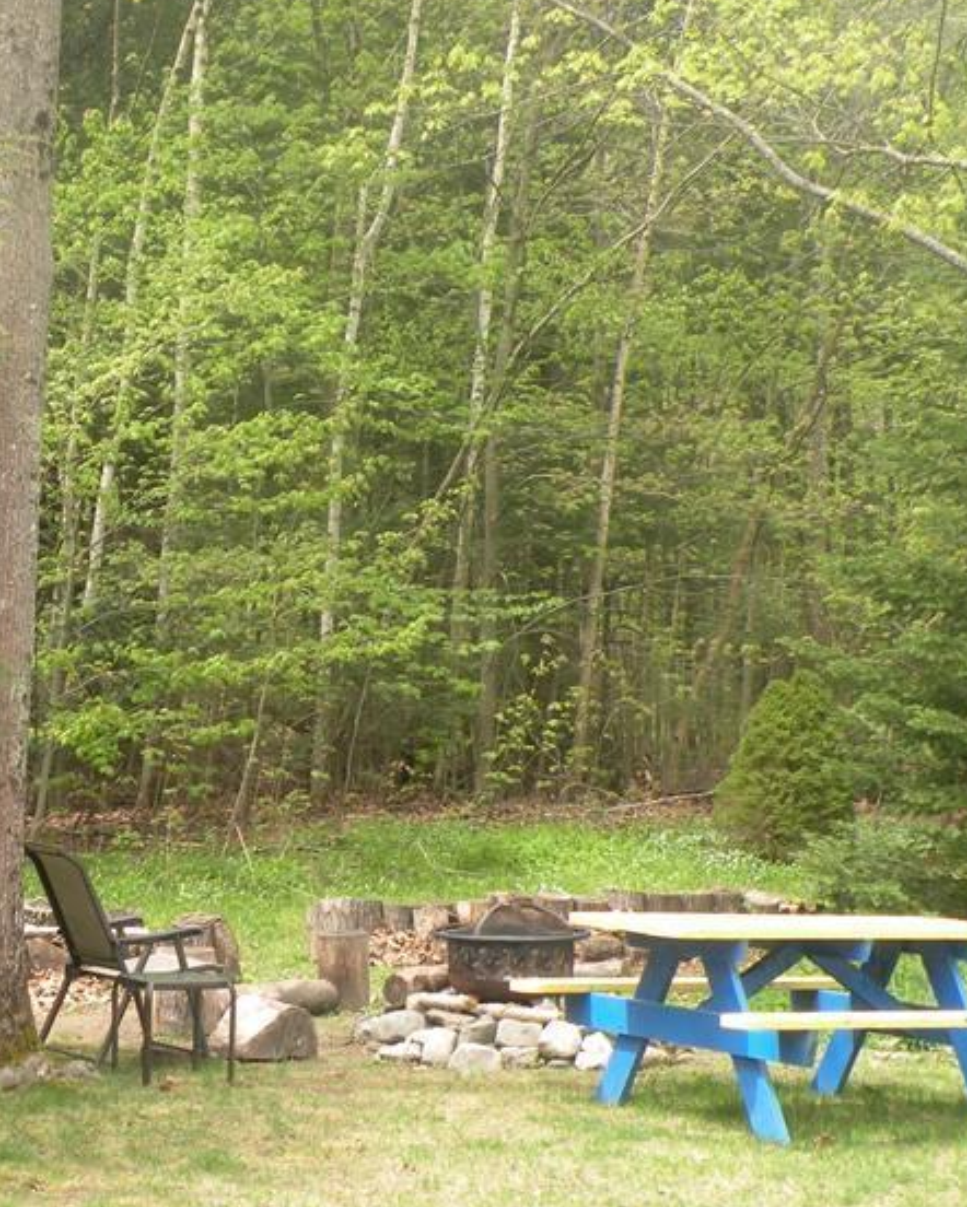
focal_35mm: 76
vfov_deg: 25.1
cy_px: 562
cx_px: 258
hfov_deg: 20.0
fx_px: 2717
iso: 64
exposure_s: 1/75.5
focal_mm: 7.4
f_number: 4
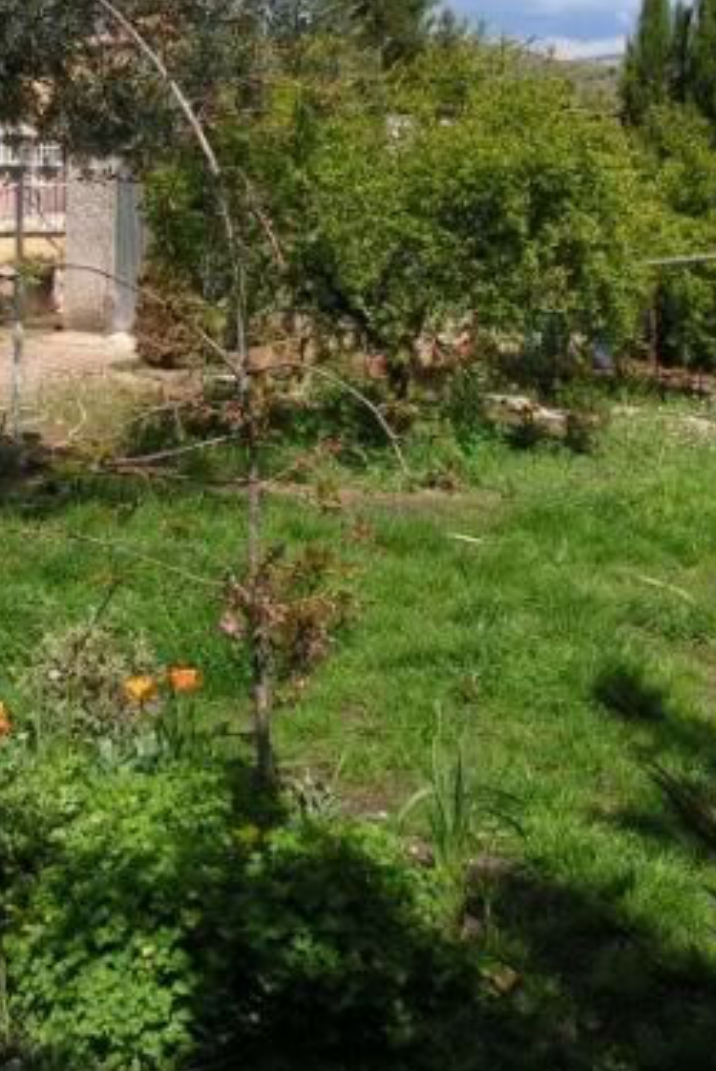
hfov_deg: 21.1
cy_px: 309
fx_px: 1906
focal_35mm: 64
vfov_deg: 31.0
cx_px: 203
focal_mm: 6
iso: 64
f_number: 4.8
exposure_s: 1/400
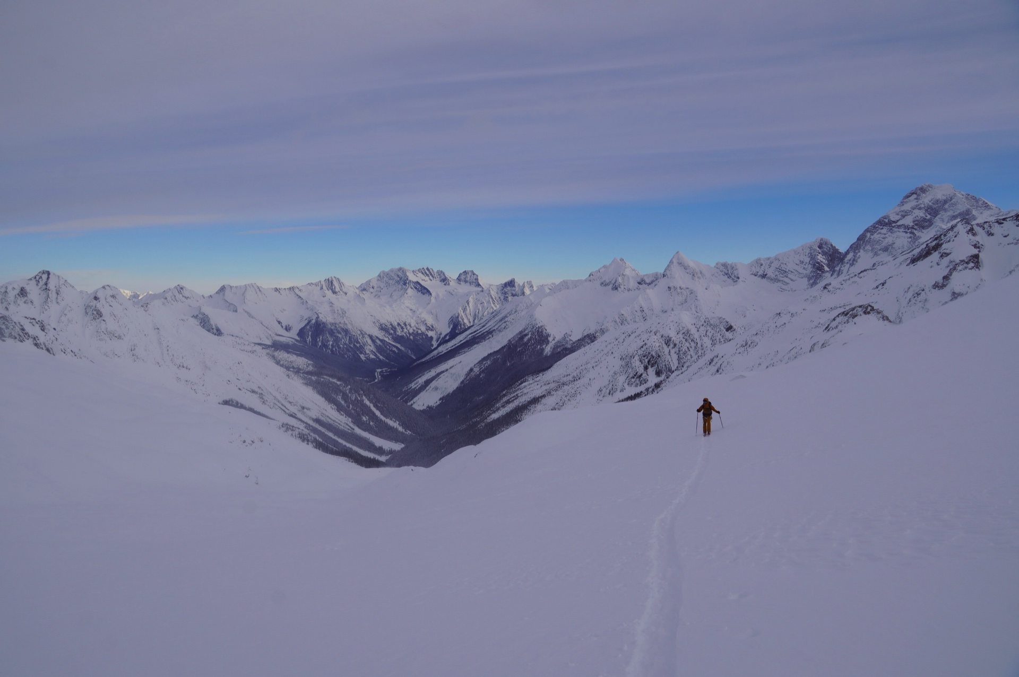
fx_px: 763
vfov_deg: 47.8
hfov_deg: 67.4
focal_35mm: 27
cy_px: 338
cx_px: 510
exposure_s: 1/250
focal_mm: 18
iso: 100
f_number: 10
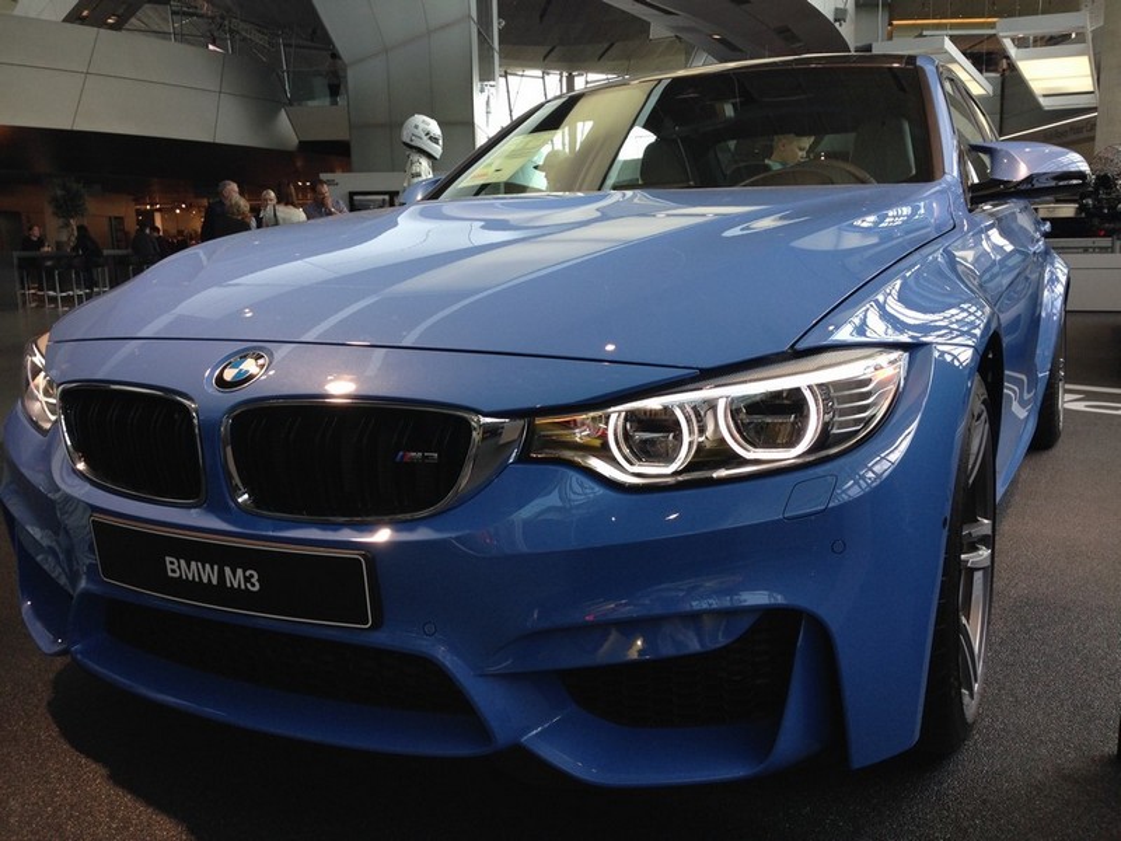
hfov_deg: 55.4
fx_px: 1069
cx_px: 560
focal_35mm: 33
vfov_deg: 42.9
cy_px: 420
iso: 50
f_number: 2.4
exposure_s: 1/120
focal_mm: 4.12
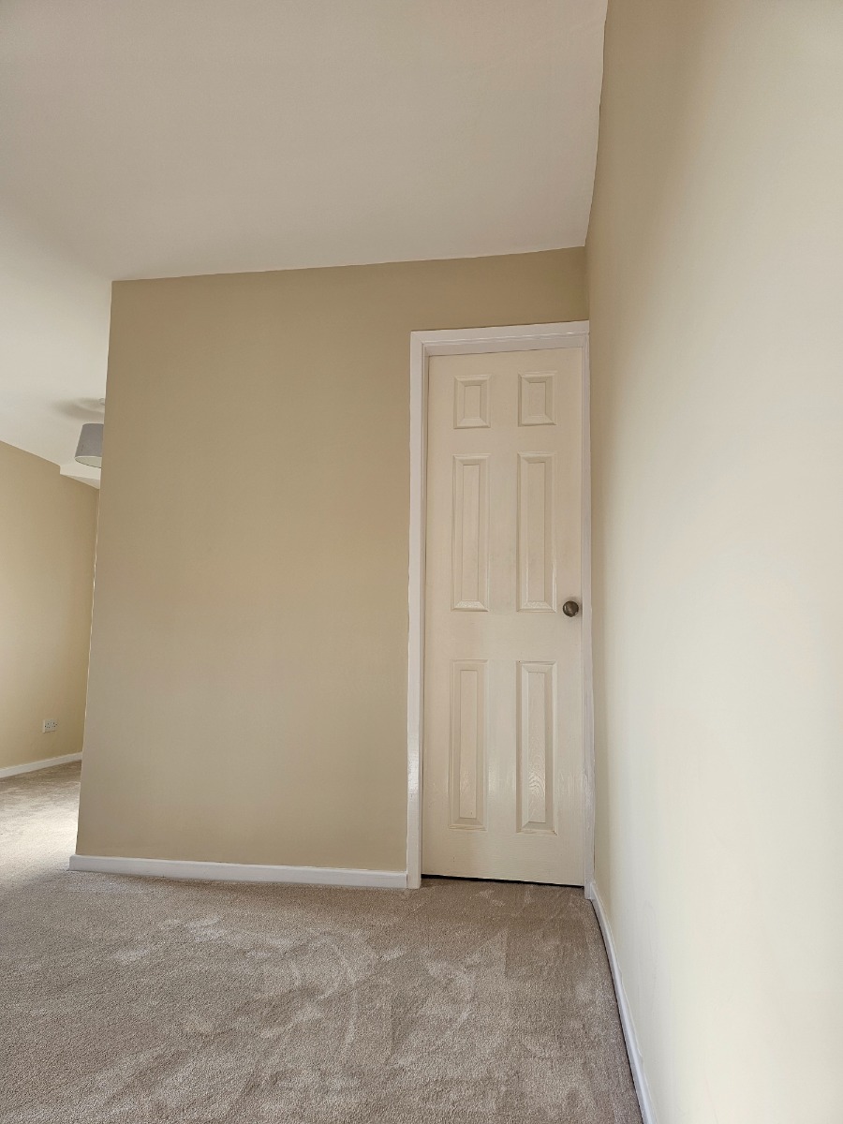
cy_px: 562
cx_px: 422
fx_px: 747
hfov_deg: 58.9
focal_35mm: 23
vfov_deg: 73.9
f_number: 1.7
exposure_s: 1/180
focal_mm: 6.3
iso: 25
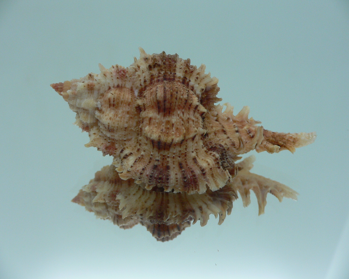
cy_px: 138
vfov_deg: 40.1
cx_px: 172
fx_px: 382
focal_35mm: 37
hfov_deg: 49.1
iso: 80
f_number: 2.8
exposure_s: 1/60
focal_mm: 4.6
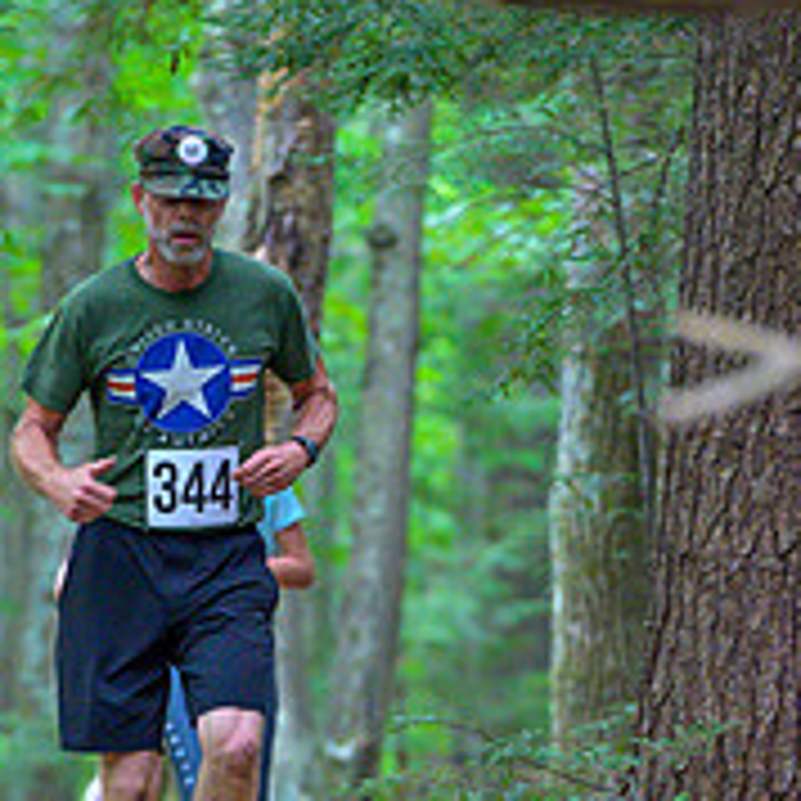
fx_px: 11231
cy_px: 770
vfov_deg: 4.1
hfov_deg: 4.1
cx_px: 389
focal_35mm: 429
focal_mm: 200
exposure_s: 1/200
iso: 8000
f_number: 4
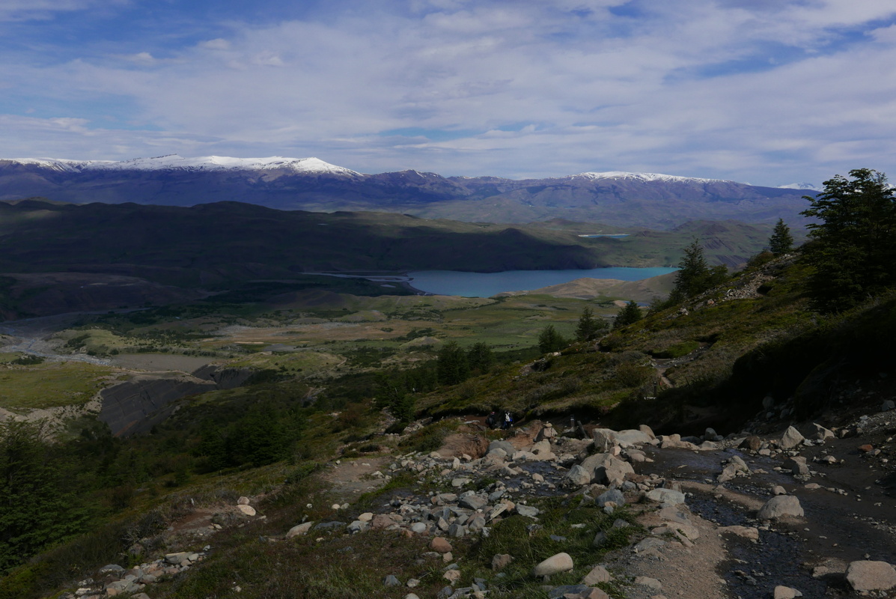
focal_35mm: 35
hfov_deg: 54.4
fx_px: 872
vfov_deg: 37.9
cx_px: 448
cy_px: 300
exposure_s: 1/2000
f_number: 5.6
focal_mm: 15.9
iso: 200
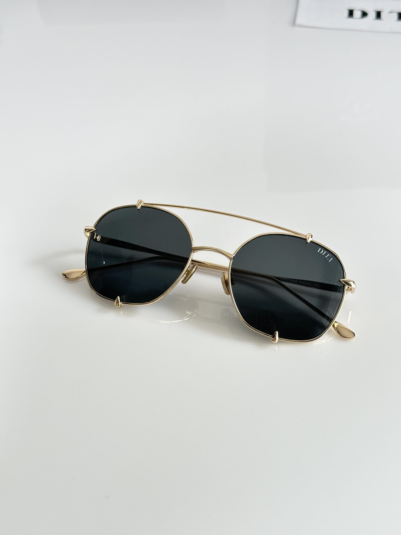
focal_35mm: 48
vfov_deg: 39.7
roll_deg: +2.1
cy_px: 268
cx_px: 200
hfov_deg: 30.3
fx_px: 741
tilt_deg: -44.4
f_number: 1.78
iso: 80
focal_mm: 6.86
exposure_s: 1/121
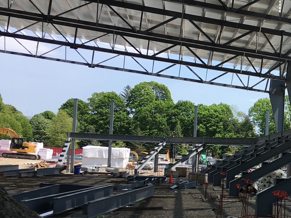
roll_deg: -2.2
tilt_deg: +3.2
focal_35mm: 71
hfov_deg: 24.6
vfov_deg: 20.7
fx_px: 597
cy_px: 147
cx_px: 354
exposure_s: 1/1131
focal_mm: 4.15
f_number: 2.2
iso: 25
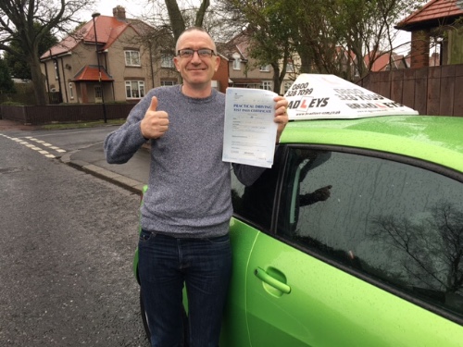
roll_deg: +1.3
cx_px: 232
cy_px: 174
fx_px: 388
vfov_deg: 48.2
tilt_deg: -8.6
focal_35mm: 29
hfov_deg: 61.7
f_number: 2.2
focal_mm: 4.15
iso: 32
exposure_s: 1/100
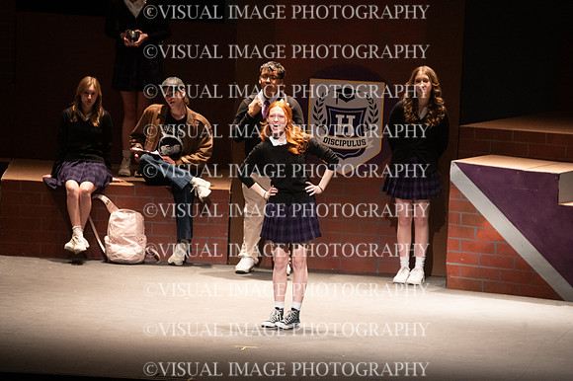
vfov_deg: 4.3
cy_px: 190
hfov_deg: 6.4
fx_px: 5090
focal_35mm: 320
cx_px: 286
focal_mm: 320
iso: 10000
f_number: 6.3
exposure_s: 1/200
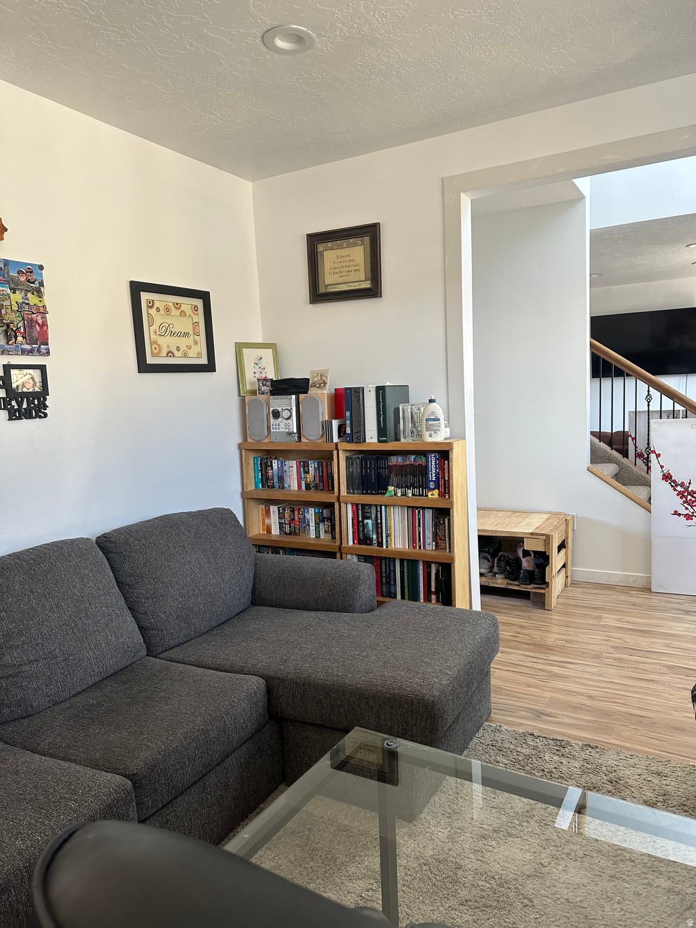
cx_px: 348
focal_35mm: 24
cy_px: 464
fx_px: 643
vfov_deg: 71.6
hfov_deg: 56.8
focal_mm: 6.86
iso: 125
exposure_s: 1/121
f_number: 1.78
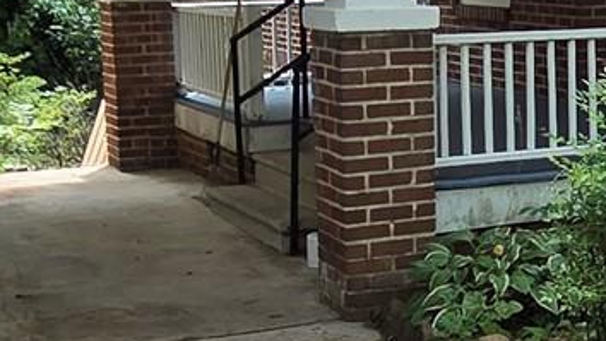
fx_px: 1317
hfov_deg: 24.2
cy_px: 144
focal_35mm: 82
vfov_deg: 14.7
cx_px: 671
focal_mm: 2.2
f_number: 2.2
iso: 50
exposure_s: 1/455
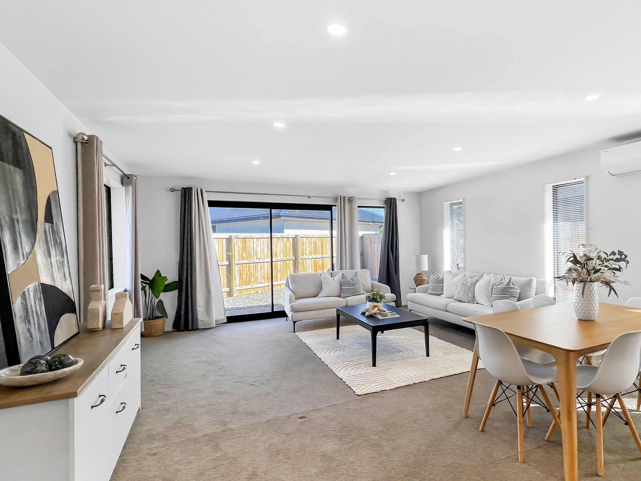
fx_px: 315
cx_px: 382
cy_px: 260
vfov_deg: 74.6
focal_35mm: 17
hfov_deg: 90.0
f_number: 1.8
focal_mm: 1.57
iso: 32
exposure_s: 1/188
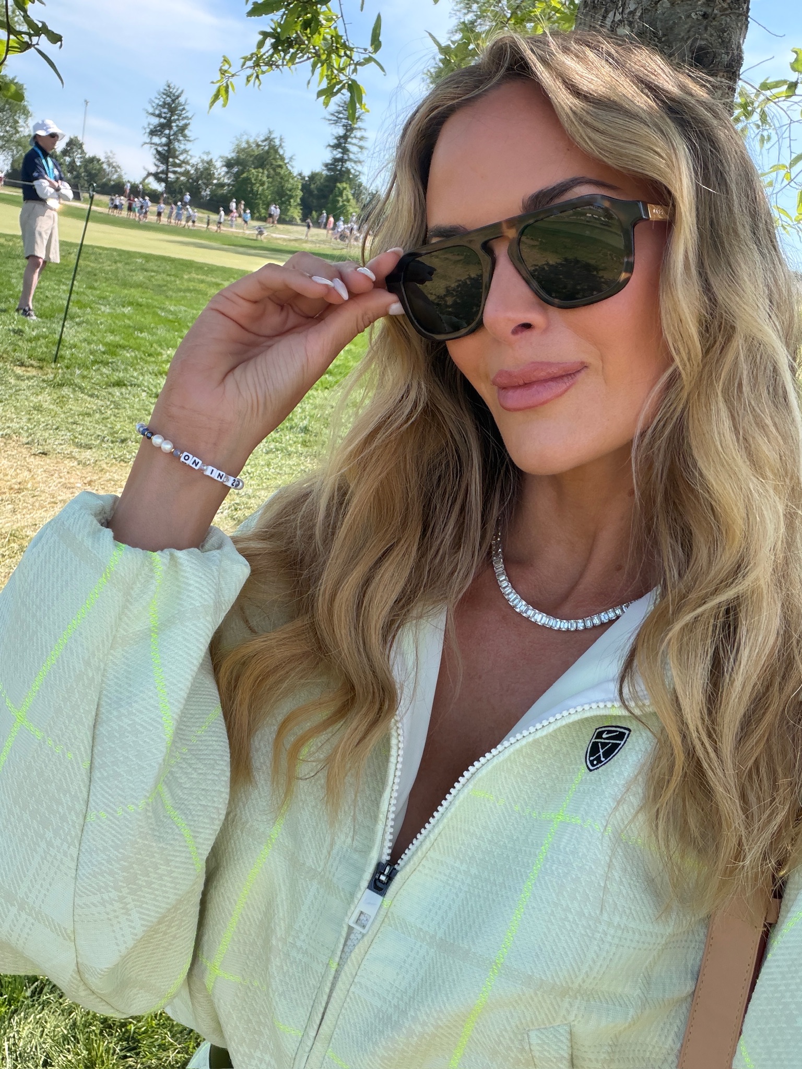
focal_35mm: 30
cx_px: 401
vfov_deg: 60.0
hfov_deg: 46.8
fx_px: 927
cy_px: 534
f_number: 1.9
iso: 32
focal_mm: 2.71
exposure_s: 1/279
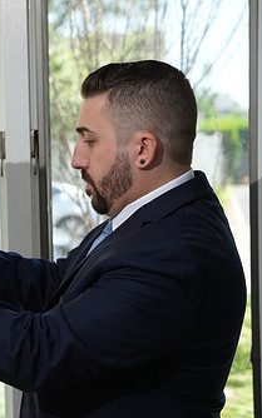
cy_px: 221
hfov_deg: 12.8
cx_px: -18
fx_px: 1153
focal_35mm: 101
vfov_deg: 20.6
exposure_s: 1/200
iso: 250
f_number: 4
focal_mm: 57
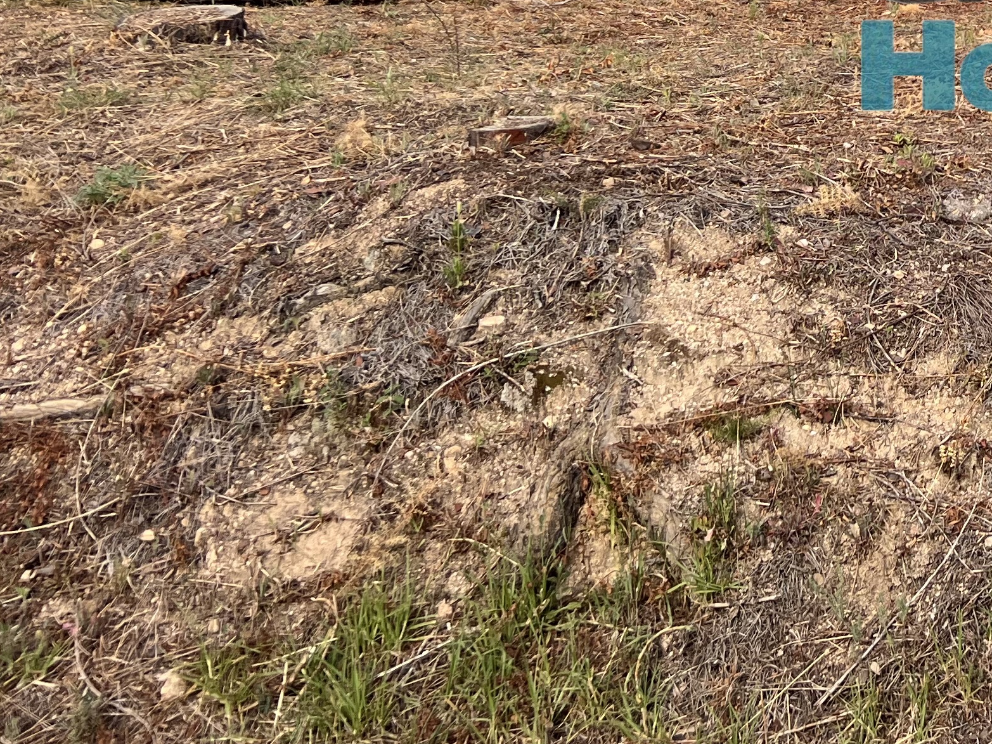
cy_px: -111
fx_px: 1920
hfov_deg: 26.0
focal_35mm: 67
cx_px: 1173
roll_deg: +3.2
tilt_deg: +3.4
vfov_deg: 20.7
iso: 50
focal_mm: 5.7
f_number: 1.5
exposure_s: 1/2404
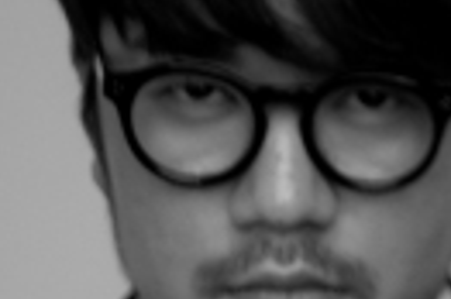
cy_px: 438
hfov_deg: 8.5
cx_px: 950
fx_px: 2865
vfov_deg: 5.9
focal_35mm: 229
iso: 640
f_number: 2.8
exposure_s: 1/60
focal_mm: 46
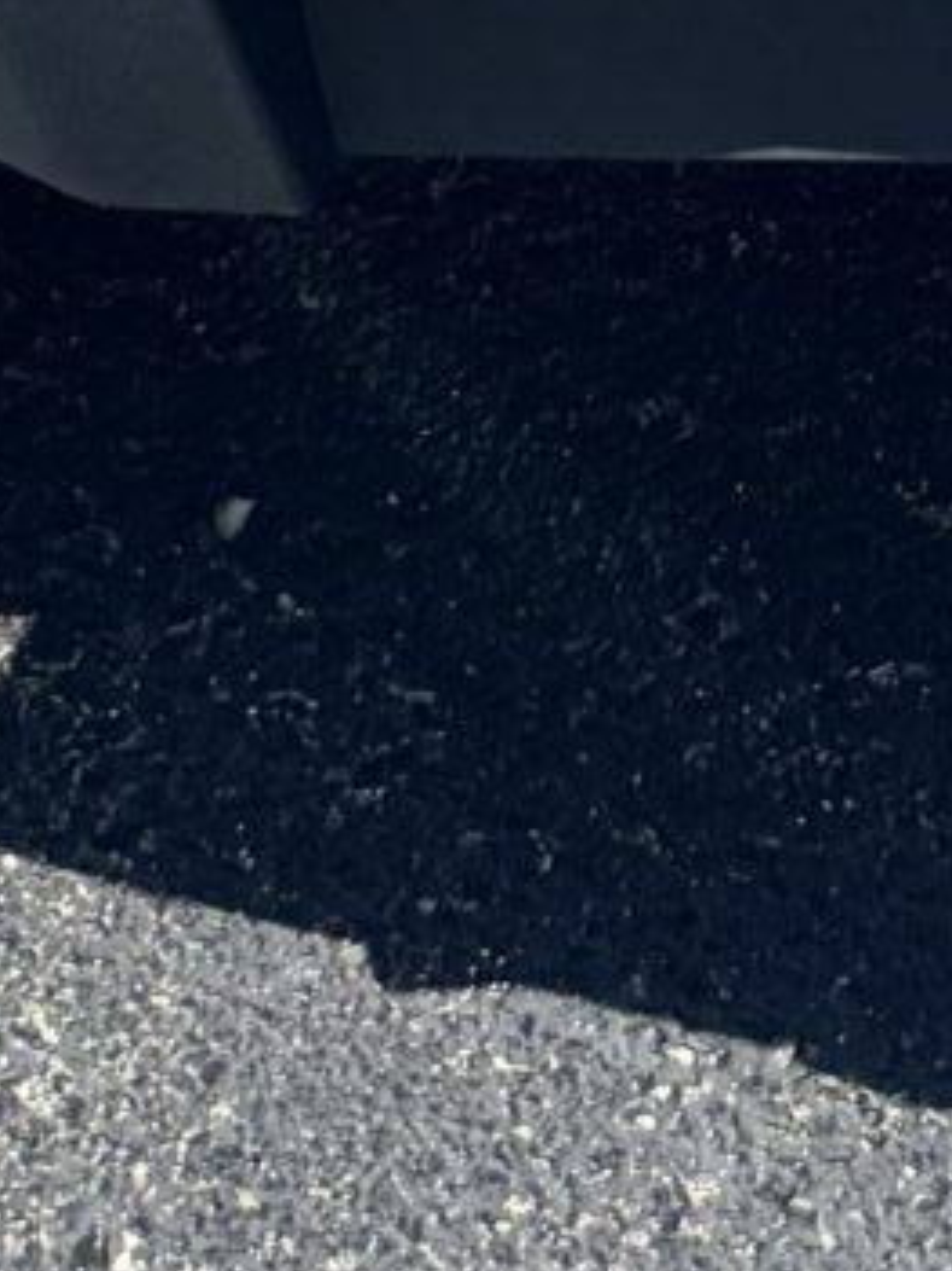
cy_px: -3111
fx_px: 6421
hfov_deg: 8.4
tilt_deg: -7.4
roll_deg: +1.9
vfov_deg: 8.5
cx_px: 1017
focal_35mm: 175
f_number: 1.78
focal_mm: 6.76
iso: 80
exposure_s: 1/3096
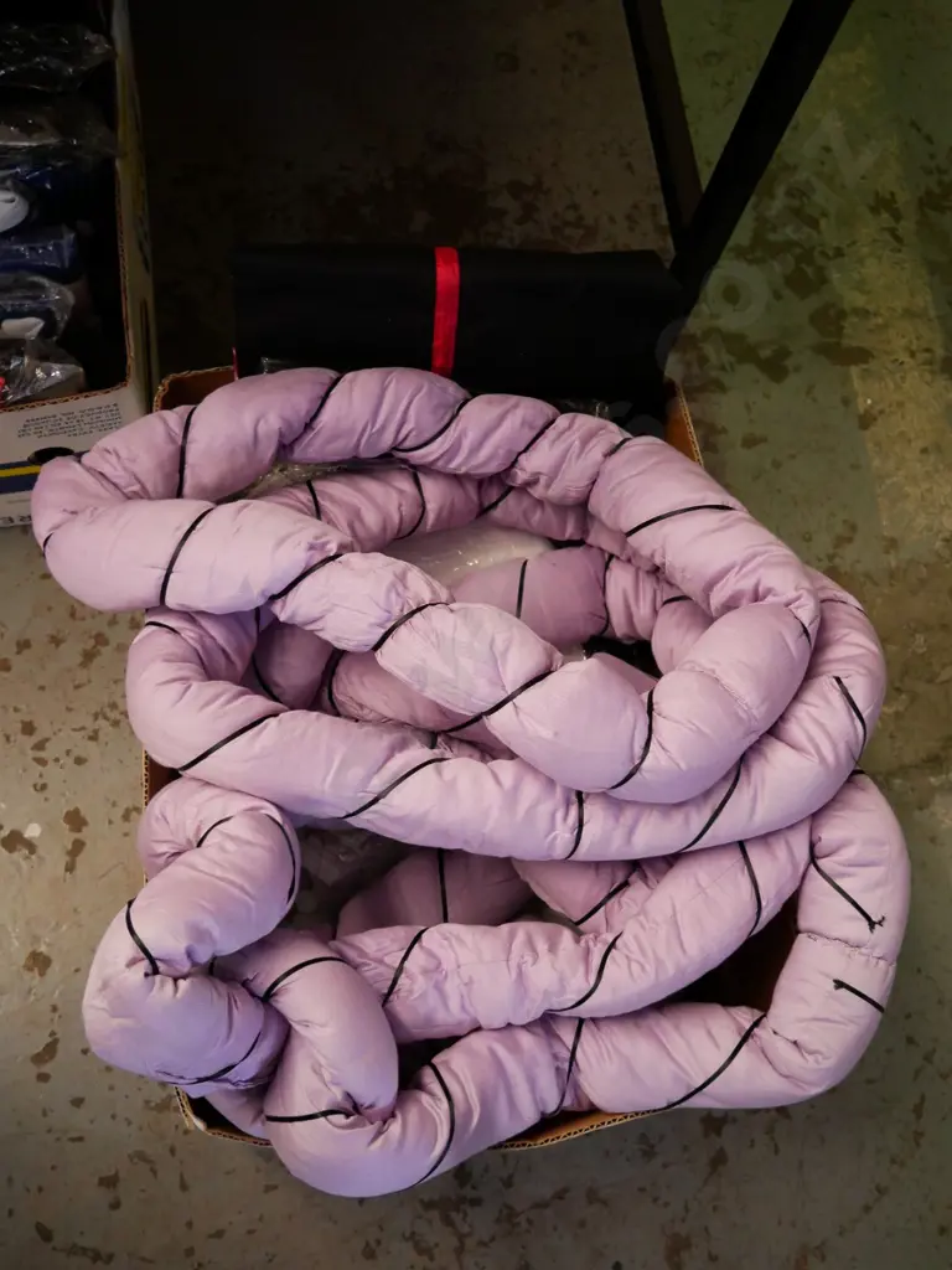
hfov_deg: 39.7
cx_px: 476
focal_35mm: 36
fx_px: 1320
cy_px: 635
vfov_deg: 51.4
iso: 1600
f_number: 3.9
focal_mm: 18
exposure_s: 1/60
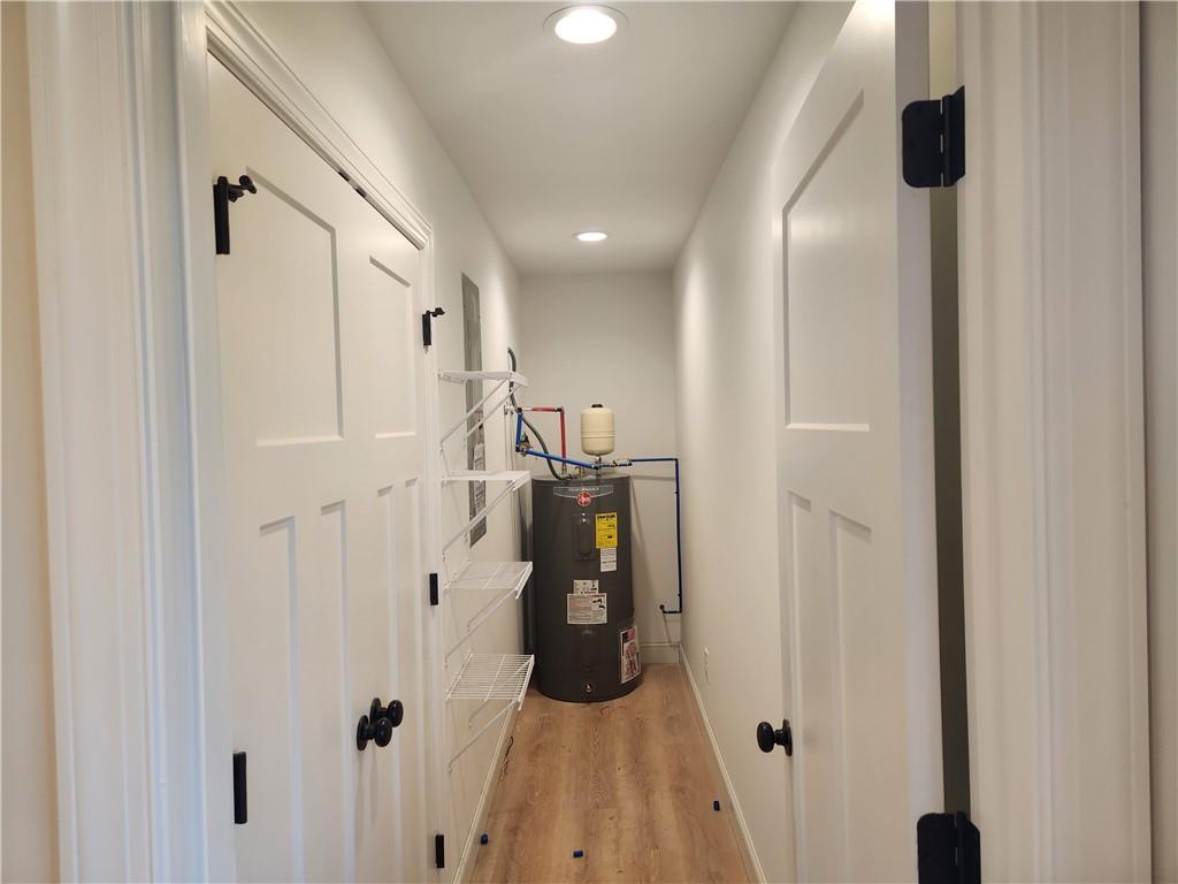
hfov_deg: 73.9
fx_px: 783
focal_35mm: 23
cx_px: 589
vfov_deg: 58.9
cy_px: 442
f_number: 1.8
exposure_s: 1/120
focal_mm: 5.4
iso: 125
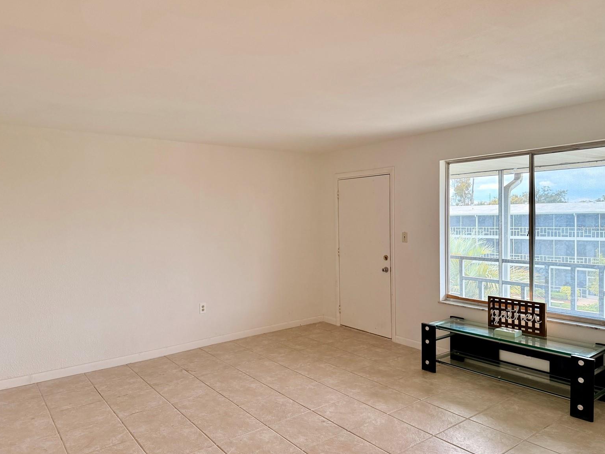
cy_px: 228
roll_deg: +0.8
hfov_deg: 69.4
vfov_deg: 54.9
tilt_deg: -1.7
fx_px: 437
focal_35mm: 25
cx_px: 299
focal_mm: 6.76
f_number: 1.78
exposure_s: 1/230
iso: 160
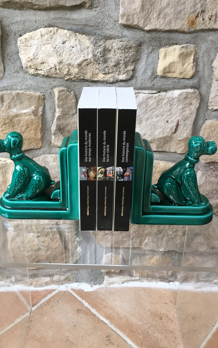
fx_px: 295
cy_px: 175
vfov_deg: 61.2
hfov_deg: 40.6
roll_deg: -0.1
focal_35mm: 31
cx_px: 103
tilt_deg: -27.9
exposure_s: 1/33
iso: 50
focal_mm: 4.15
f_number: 2.2
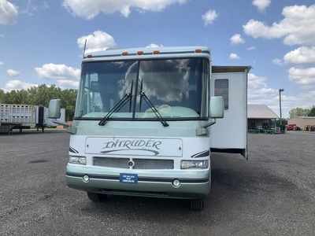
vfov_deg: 48.2
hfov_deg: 61.7
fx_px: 264
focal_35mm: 29
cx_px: 158
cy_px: 118
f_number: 1.8
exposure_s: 1/1626
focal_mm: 3
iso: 25
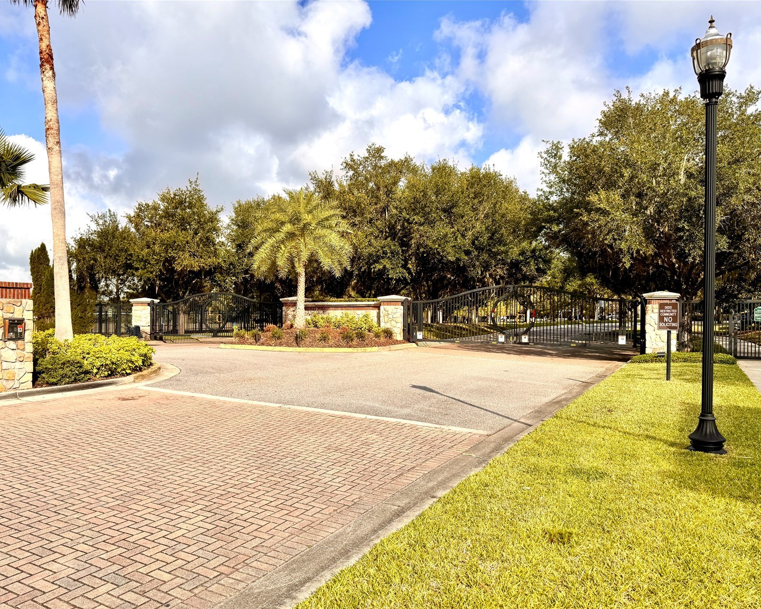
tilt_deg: -0.3
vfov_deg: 54.9
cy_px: 316
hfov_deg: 66.0
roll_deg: -0.7
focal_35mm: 26
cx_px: 359
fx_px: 585
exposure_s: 1/4950
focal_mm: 6.76
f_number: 1.78
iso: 80
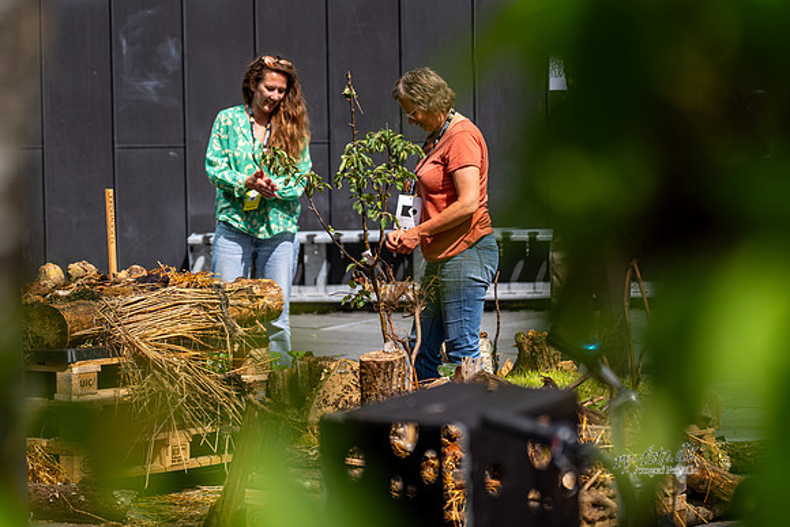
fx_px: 3082
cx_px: 376
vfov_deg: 9.8
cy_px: 287
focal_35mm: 140
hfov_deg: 14.6
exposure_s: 1/1600
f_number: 2.8
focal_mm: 100
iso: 50
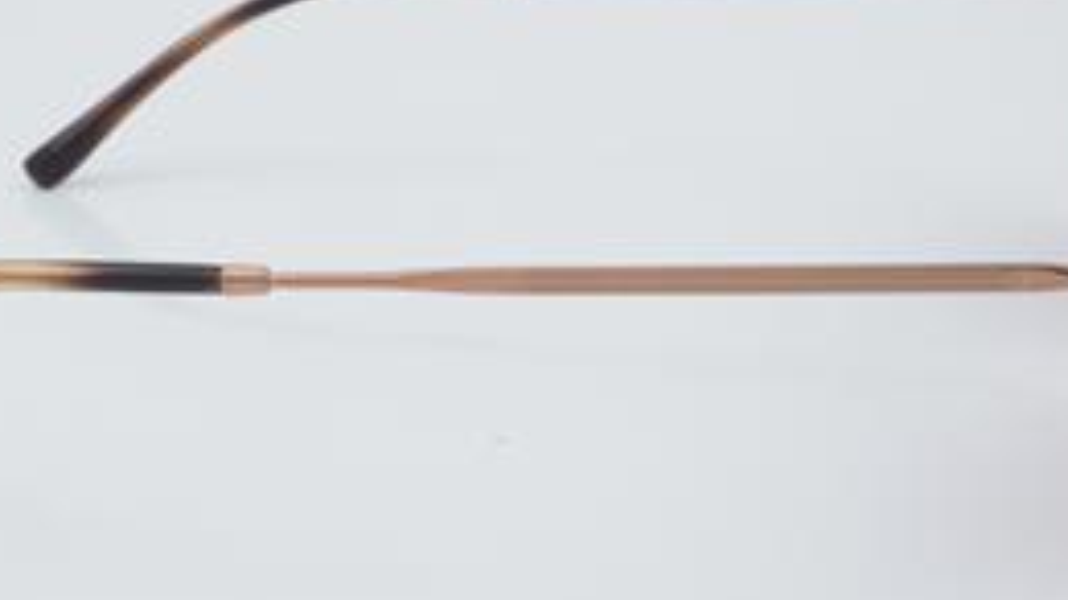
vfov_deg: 11.1
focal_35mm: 109
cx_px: 497
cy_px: 189
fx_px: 3080
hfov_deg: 19.7
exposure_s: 1/3
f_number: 32
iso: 100
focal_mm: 45
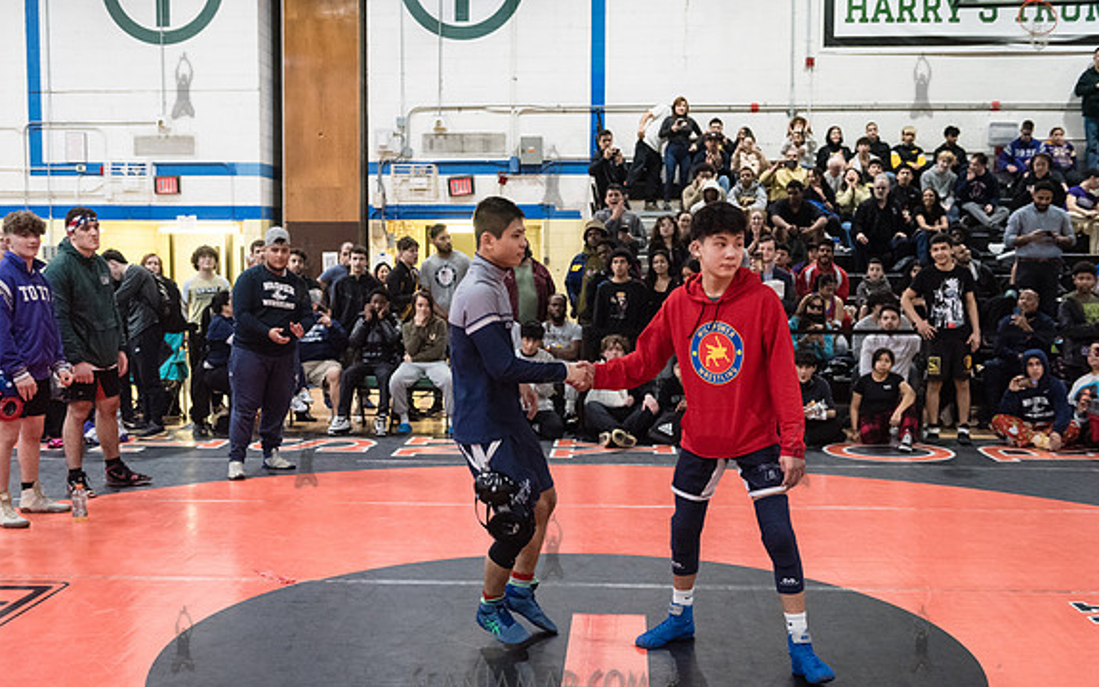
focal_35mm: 39
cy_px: 362
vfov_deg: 32.8
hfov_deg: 50.4
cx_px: 551
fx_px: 1168
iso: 8000
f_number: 3.2
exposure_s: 1/320
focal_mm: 38
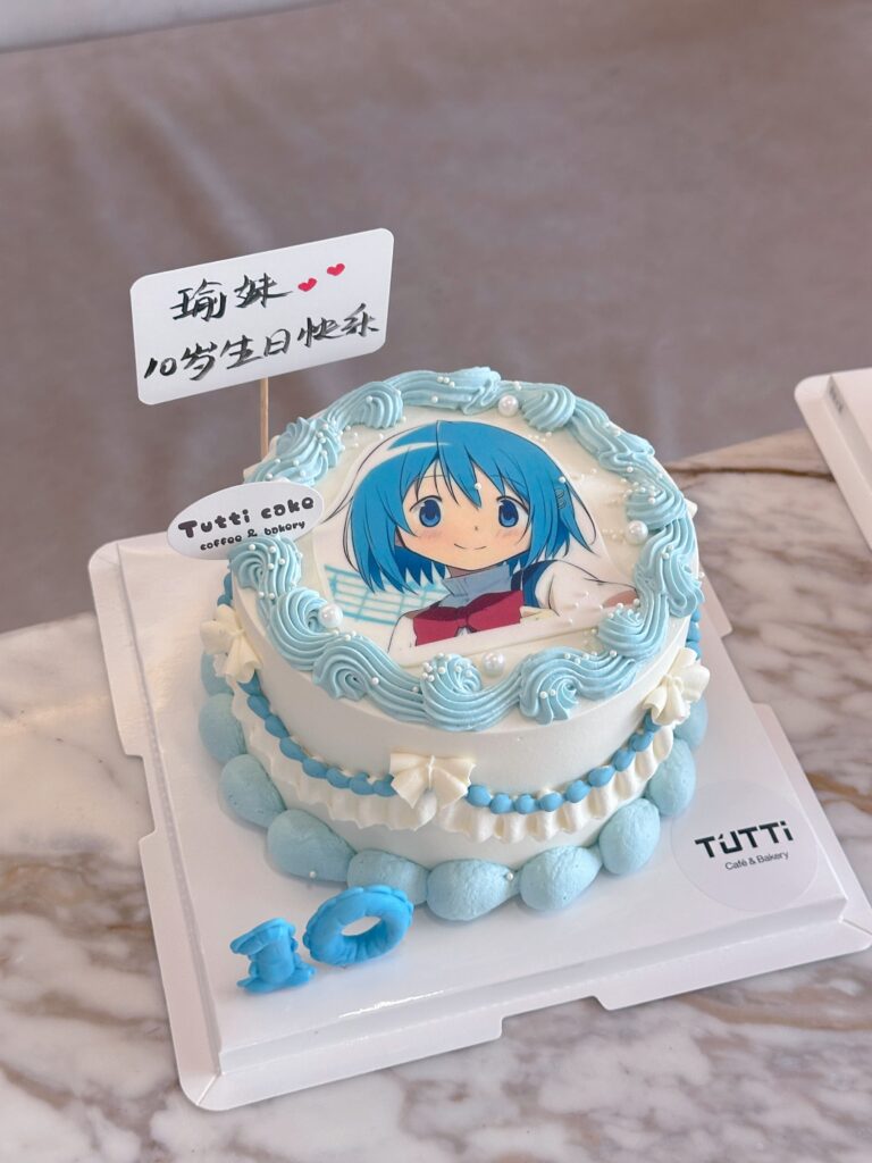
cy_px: 582
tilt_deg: -49.9
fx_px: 1612
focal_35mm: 48
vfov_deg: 39.7
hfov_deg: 30.3
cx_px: 436
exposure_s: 1/50
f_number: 1.78
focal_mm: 6.86
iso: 80
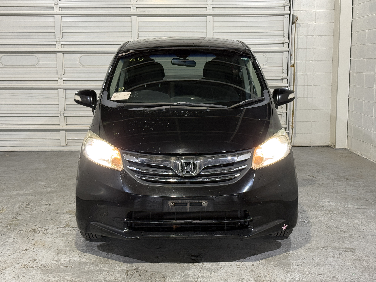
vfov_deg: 30.3
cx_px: 188
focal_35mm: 48
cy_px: 141
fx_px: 521
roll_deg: +0.3
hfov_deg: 39.7
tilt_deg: -8.0
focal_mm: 6.76
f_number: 1.78
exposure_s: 1/60
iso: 125
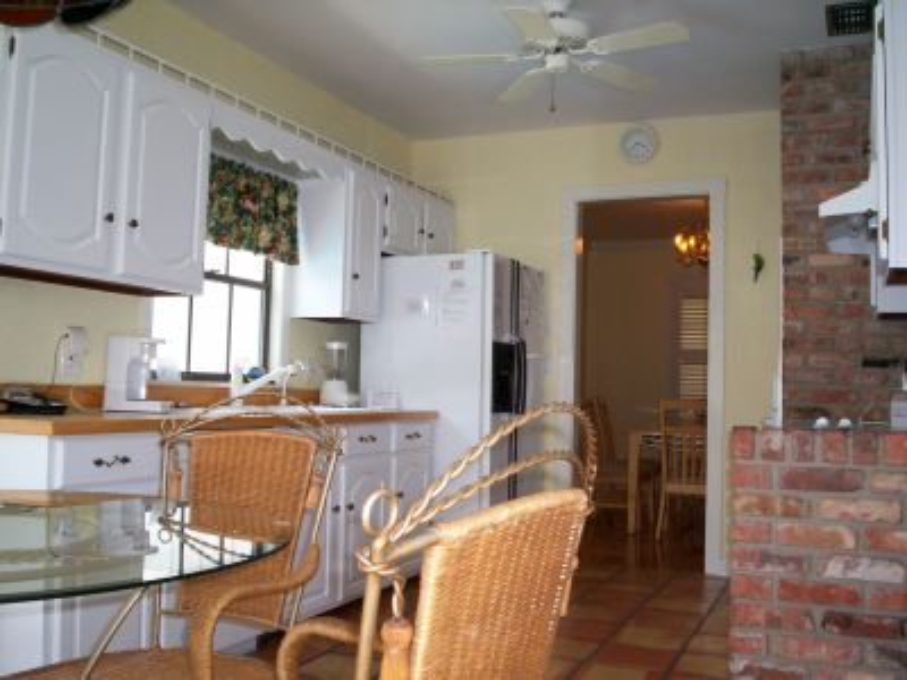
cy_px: 340
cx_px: 454
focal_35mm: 36
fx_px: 943
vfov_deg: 39.7
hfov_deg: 51.4
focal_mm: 5.9
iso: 140
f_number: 4.5
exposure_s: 1/64
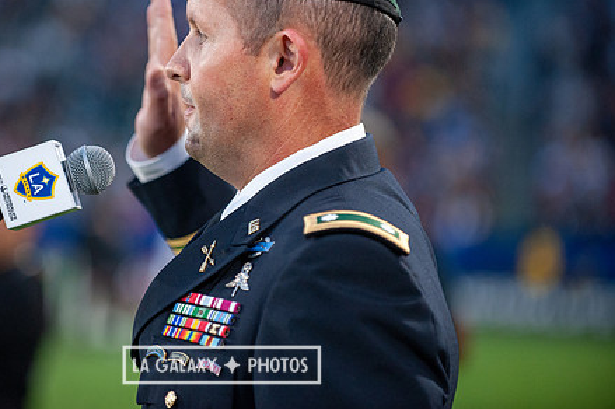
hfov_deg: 10.0
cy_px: 154
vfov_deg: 6.7
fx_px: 3499
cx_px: 221
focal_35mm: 205
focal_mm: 155
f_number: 2.8
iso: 1600
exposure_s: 1/1000
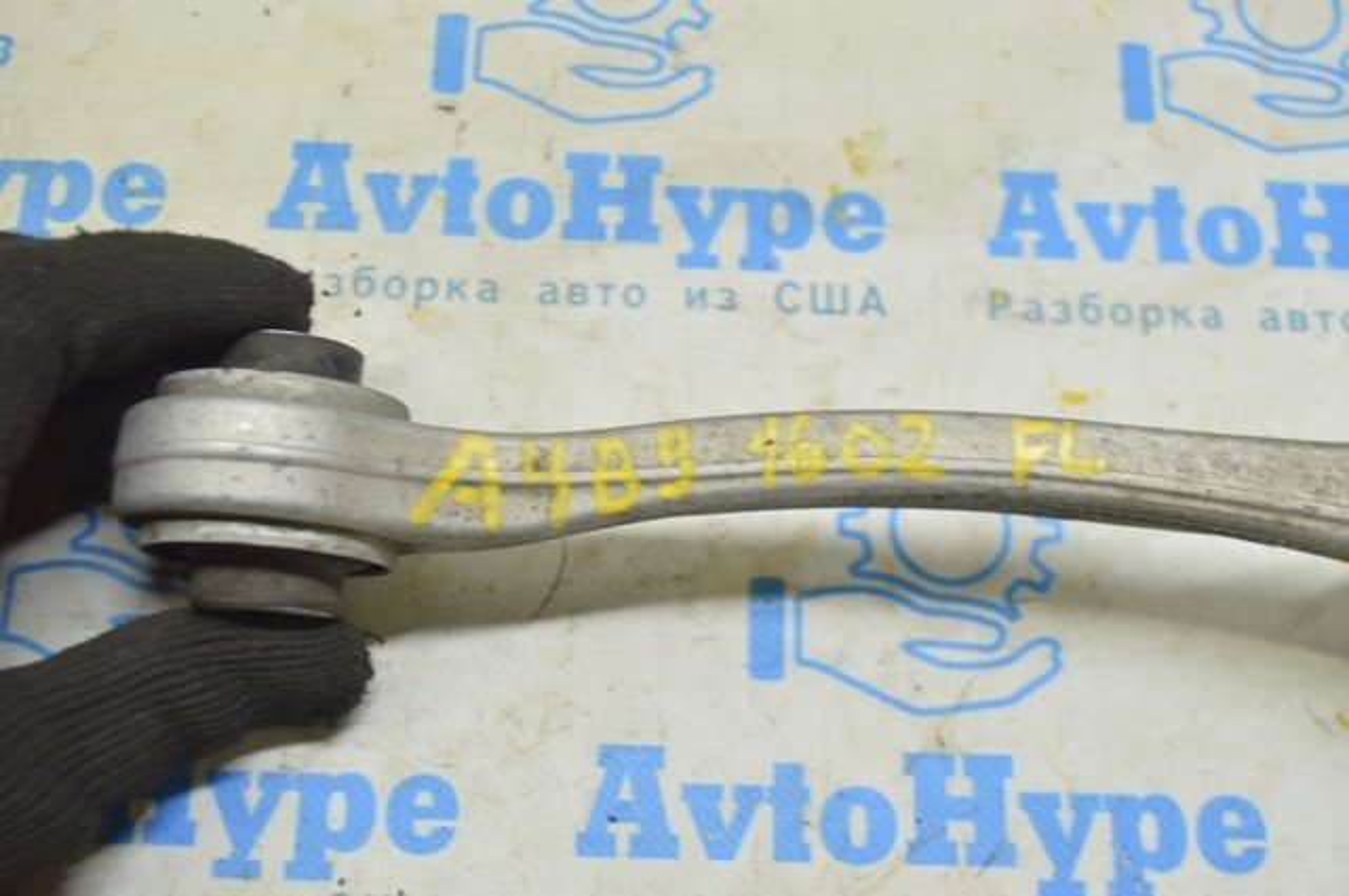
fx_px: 1740
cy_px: 448
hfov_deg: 42.4
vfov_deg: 28.9
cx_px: 674
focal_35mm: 46
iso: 400
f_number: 5.6
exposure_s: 1/20
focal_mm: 31
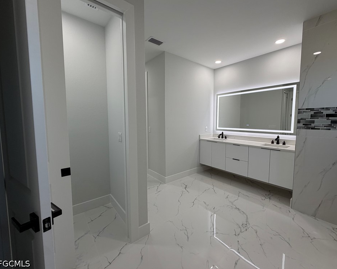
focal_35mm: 15
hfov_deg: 96.6
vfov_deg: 84.0
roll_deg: -0.2
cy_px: 131
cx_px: 181
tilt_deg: -3.9
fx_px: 150
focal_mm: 2.22
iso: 100
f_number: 2.2
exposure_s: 1/120
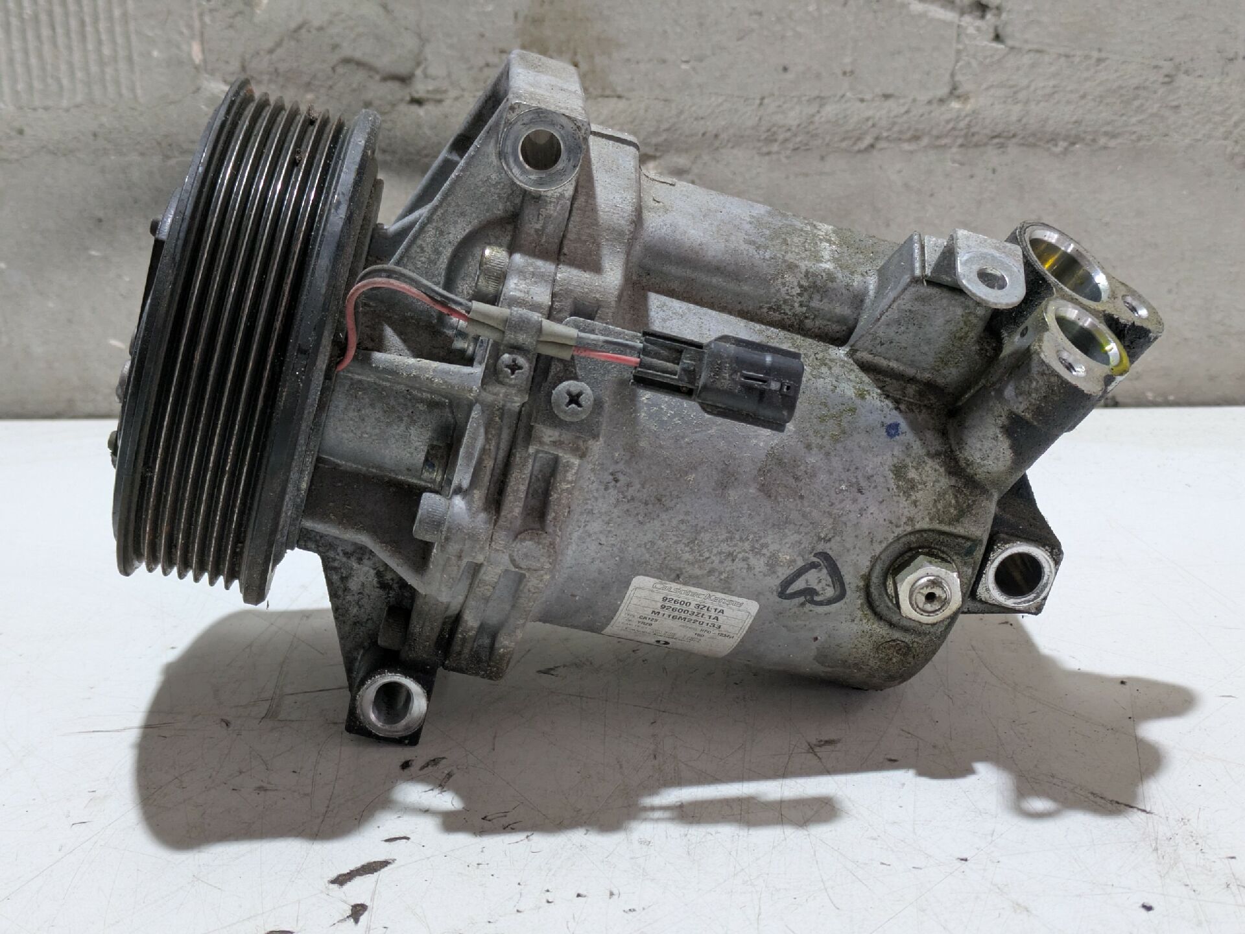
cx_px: 622
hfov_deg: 37.5
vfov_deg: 28.6
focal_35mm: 51
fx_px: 1834
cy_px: 467
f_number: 1.89
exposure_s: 1/100
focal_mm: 5.43
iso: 143
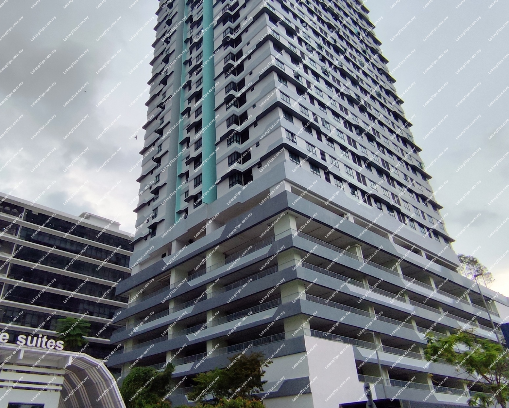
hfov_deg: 66.4
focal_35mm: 25
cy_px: 155
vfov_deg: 56.2
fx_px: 377
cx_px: 173
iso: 50
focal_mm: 1.65
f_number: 2.2
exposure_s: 1/1057
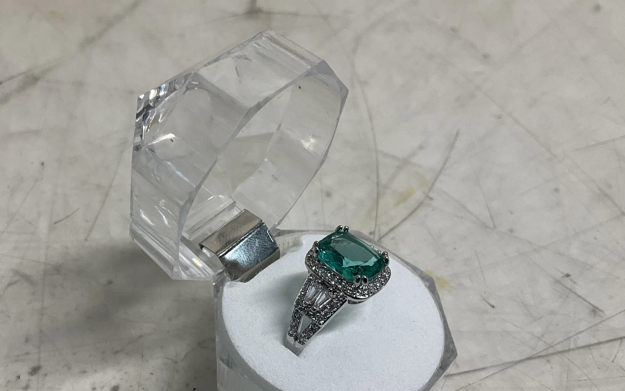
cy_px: 240
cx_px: 243
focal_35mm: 40
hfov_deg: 48.9
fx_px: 681
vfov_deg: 31.9
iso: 40
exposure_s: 1/120
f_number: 1.8
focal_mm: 3
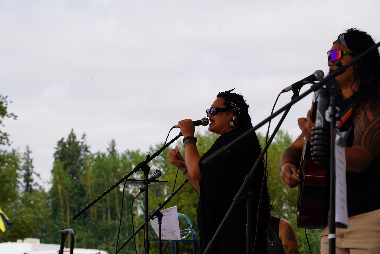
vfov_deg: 13.0
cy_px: 127
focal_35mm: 105
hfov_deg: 19.5
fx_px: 1108
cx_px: 190
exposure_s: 1/250
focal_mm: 105
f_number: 8
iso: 100
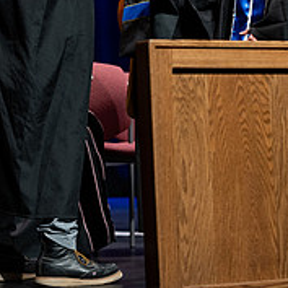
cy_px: 50
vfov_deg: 8.9
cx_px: 133
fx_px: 1836
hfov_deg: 9.0
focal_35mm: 195
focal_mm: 70
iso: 500
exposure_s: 1/250
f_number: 2.8
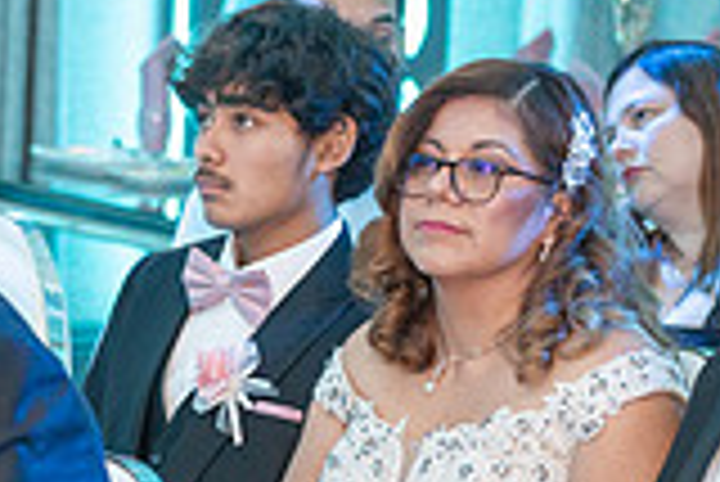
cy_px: 619
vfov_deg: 5.4
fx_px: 5064
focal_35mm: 253
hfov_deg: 8.1
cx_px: 130
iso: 1000
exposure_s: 1/125
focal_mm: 70
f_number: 3.5
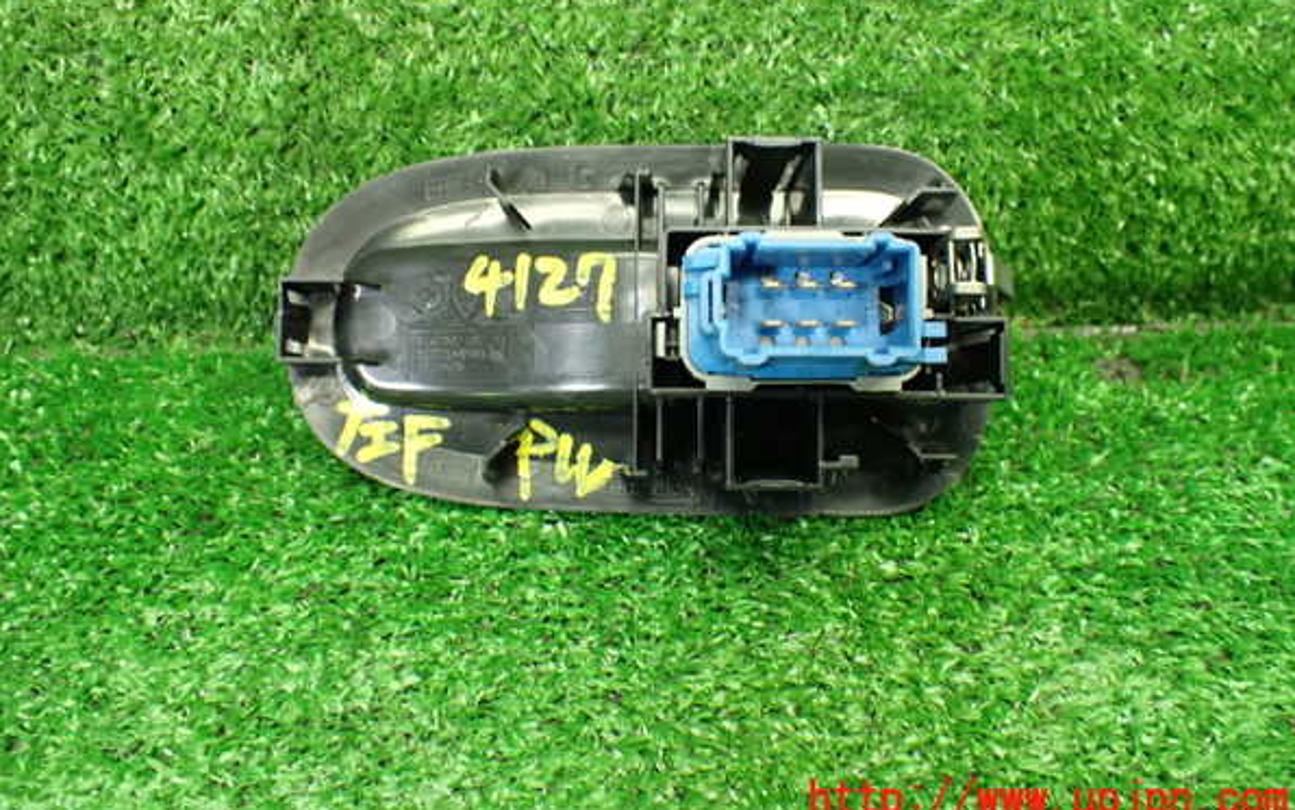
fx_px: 1130
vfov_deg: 39.4
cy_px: 339
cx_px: 648
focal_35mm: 32
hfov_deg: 59.6
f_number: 2.3
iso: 800
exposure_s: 1/80
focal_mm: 5.4
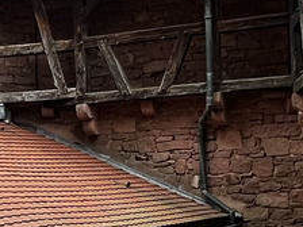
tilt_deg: -1.0
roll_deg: +2.1
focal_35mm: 93
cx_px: 43
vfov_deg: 15.7
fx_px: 814
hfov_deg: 20.7
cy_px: 207
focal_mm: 1.57
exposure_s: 1/99
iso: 100
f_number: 1.8
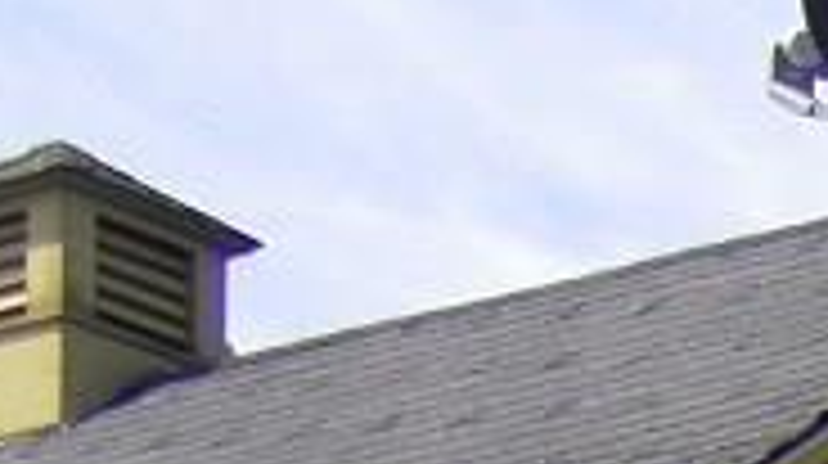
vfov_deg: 4.9
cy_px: 1469
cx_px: 1696
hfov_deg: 8.8
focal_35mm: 231
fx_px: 5066
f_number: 7
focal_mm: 6.3
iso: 64
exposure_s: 1/100
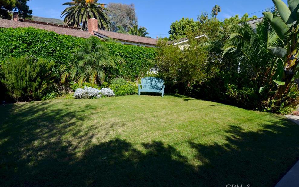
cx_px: 150
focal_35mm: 19
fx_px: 155
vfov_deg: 62.2
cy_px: 89
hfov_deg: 88.0
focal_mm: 12
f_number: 8
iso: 110
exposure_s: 1/250
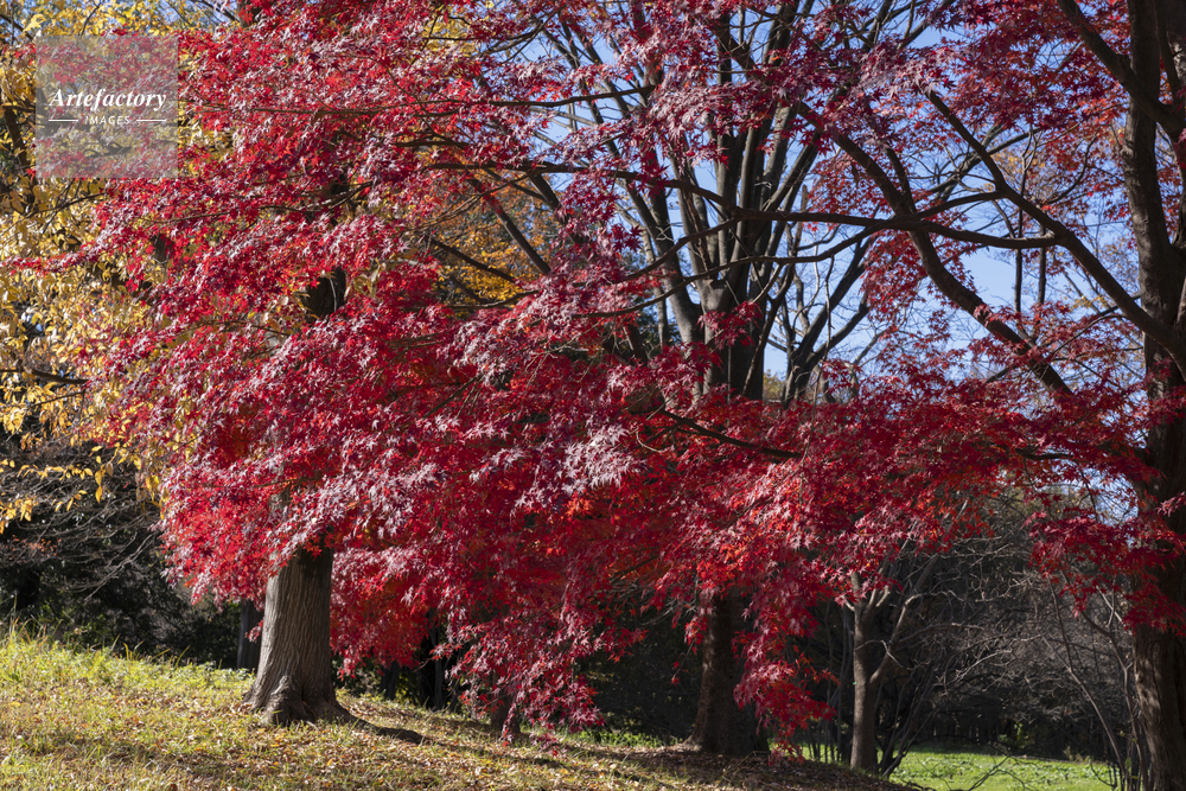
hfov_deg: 31.0
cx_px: 593
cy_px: 396
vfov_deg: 20.9
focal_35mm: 65
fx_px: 2142
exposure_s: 1/160
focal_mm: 65
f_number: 10
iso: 200
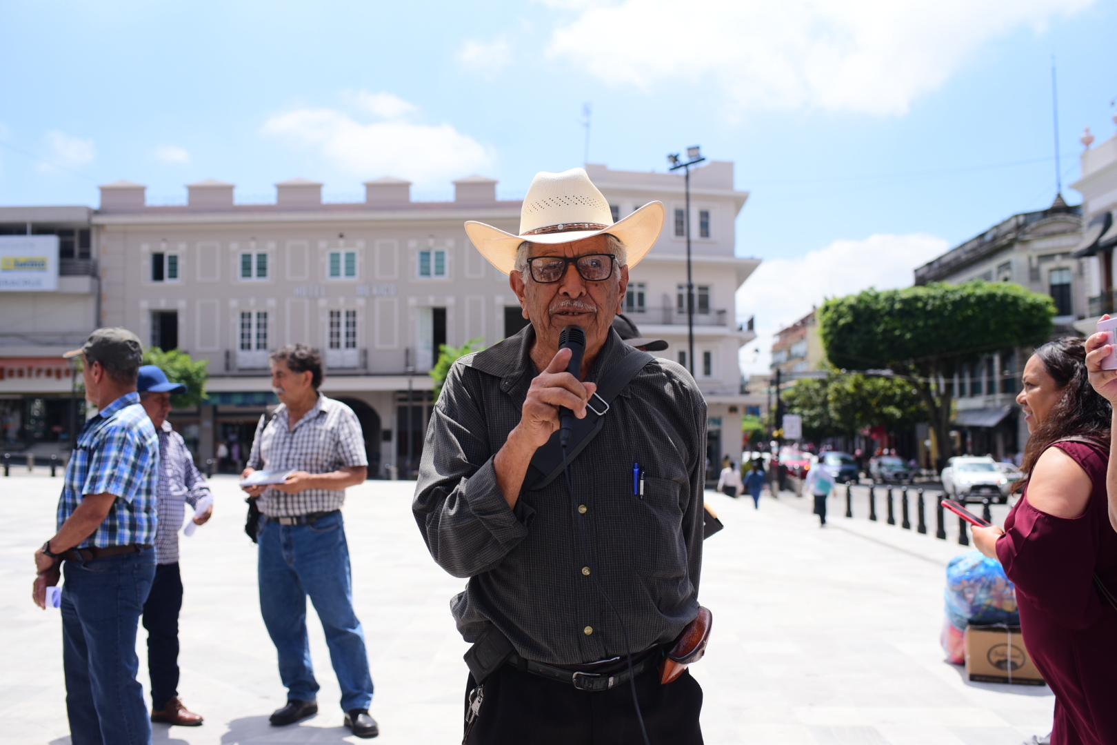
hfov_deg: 54.4
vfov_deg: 37.9
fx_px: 1086
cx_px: 558
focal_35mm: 35
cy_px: 372
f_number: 4
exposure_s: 1/2500
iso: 250
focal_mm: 35
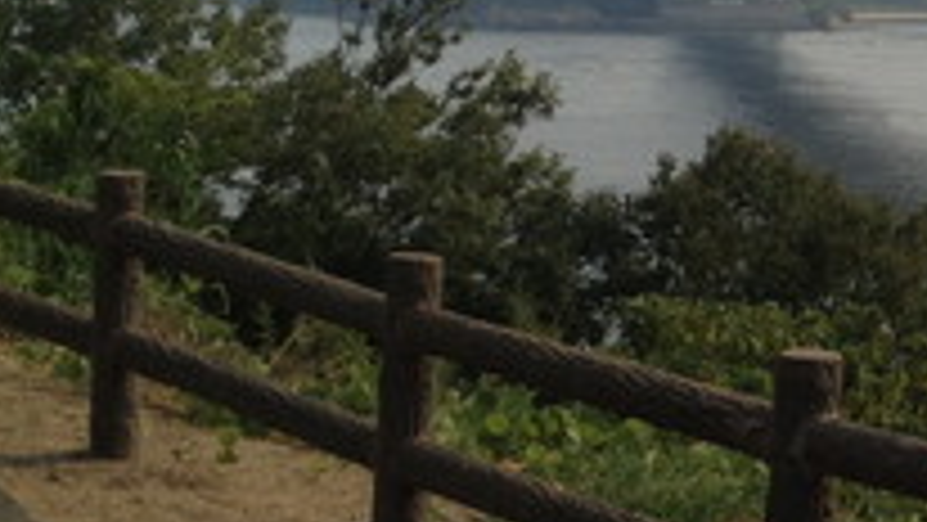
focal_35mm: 111
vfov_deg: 10.9
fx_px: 2729
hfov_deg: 18.3
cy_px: 117
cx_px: 1116
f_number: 2.4
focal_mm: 4.28
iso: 50
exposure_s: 1/2208
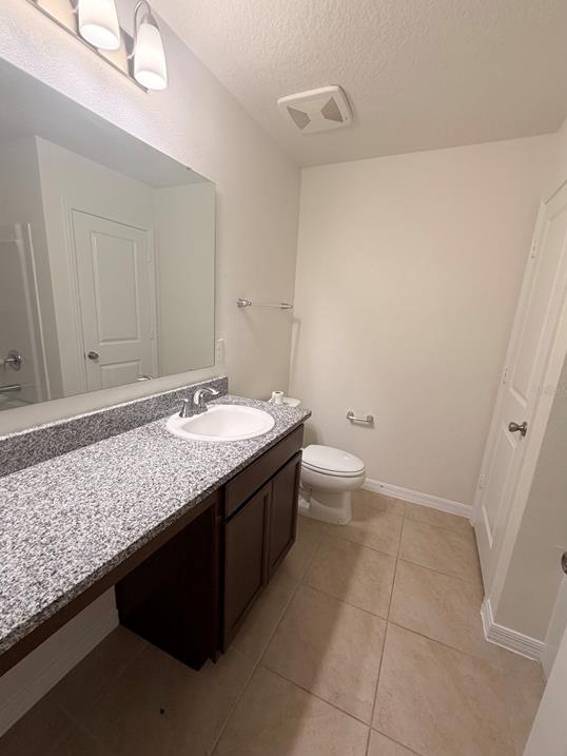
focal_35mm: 15
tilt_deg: -13.4
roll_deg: -3.9
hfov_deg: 81.8
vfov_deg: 98.1
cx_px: 278
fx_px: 327
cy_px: 390
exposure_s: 1/120
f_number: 2.2
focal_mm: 2.22
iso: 200
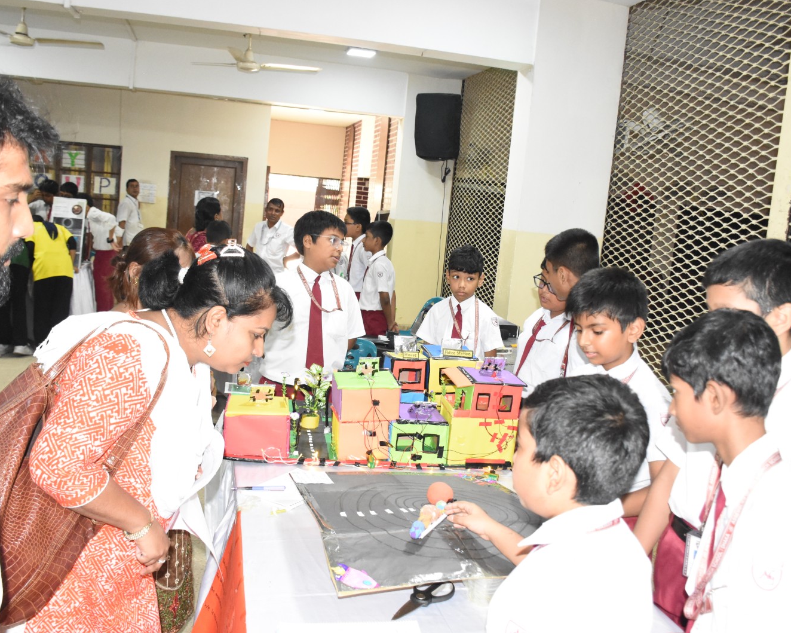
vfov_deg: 47.1
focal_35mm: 31
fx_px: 726
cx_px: 382
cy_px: 311
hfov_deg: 57.2
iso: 4000
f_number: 4.5
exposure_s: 1/100
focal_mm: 18
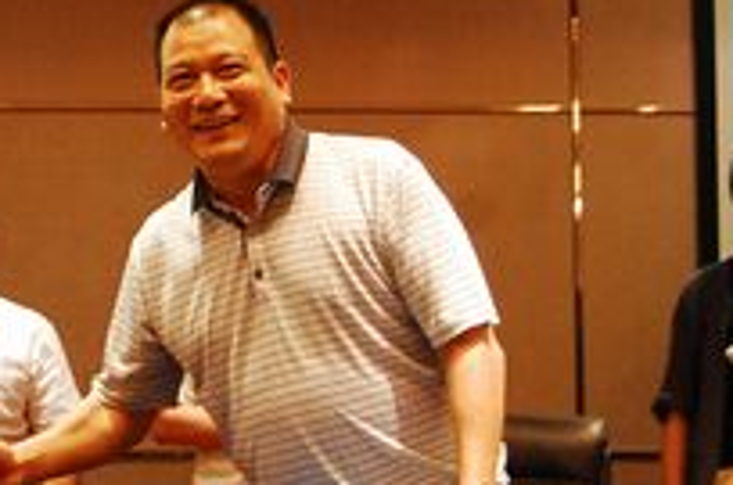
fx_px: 2320
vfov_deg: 11.9
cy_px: 234
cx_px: 54
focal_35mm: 114
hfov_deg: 17.6
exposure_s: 1/30
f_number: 4.5
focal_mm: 31
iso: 1600
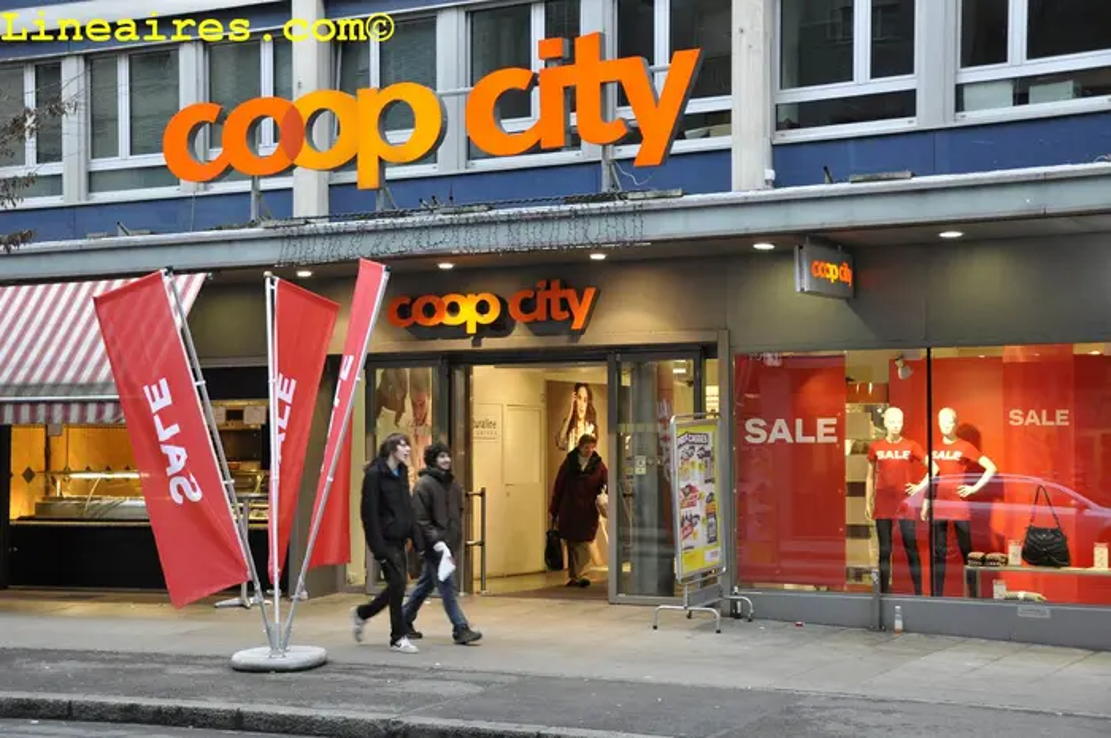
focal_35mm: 63
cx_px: 556
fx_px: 1942
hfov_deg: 31.9
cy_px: 369
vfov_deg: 21.5
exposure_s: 1/50
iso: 800
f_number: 4.8
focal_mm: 42
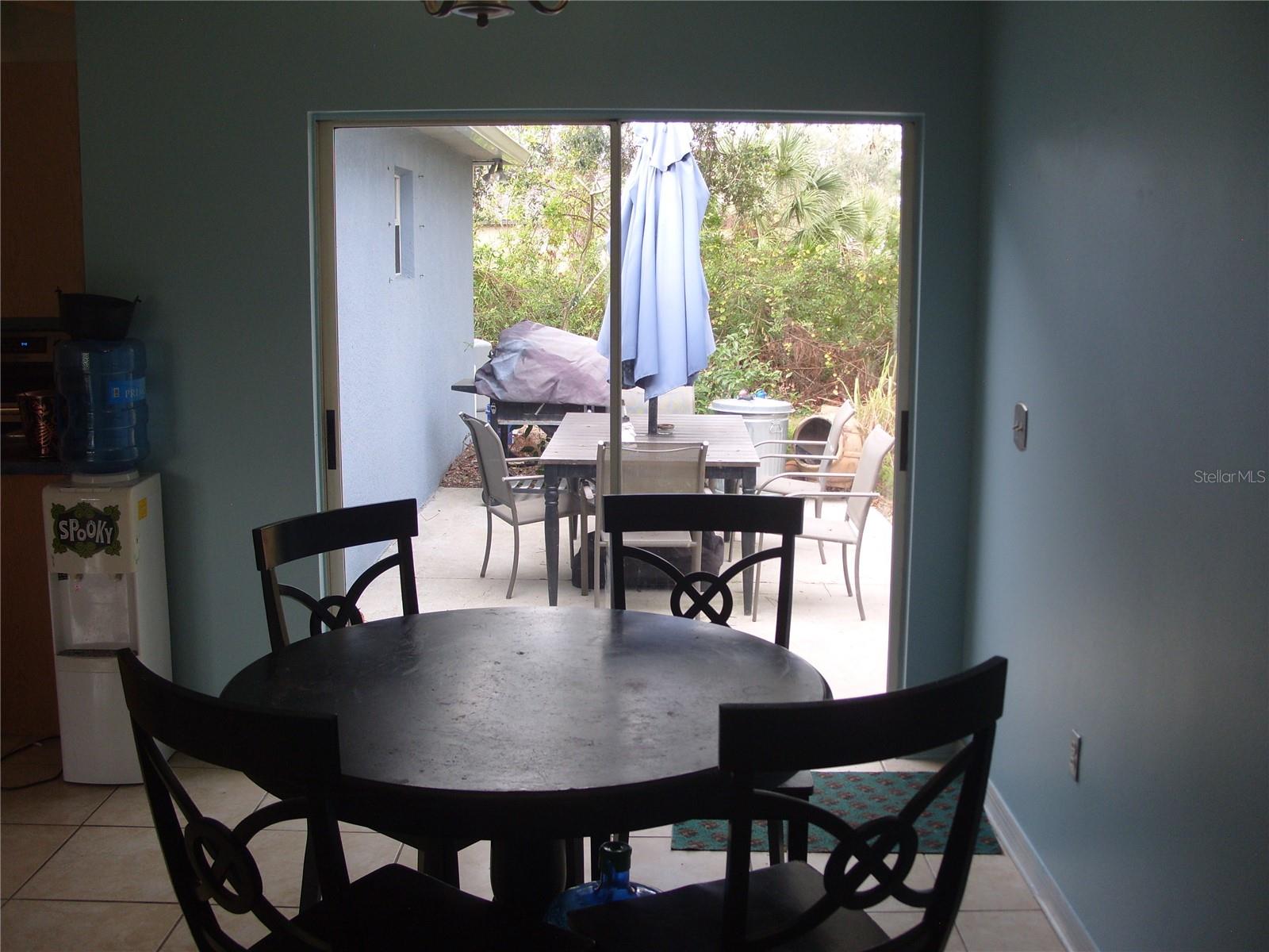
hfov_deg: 52.6
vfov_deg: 40.7
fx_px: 1283
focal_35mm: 35
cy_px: 476
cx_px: 634
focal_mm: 7.8
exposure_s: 1/90
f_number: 2.8
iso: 80
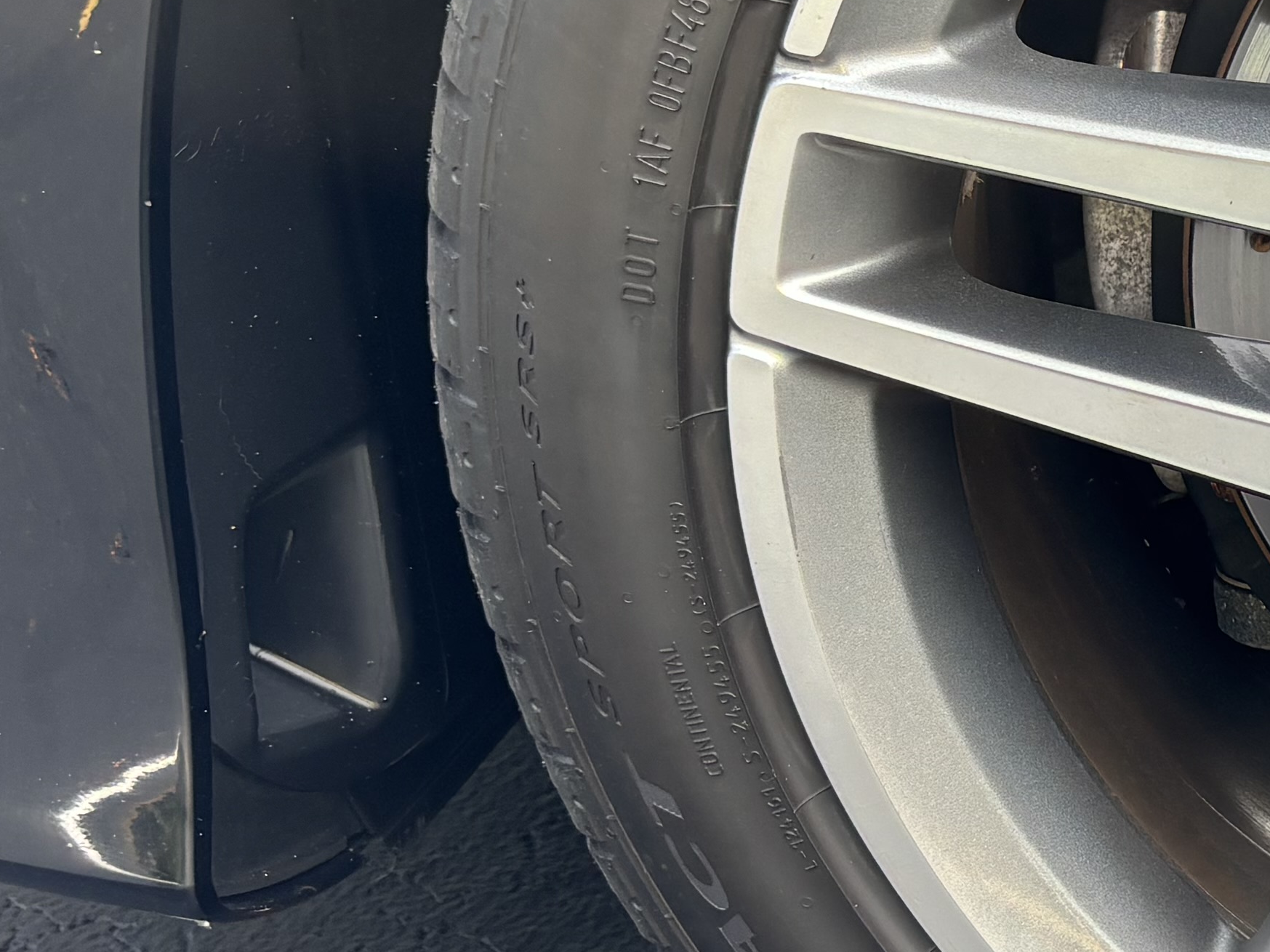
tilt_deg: -22.3
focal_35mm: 85
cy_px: 326
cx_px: 1734
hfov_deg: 20.6
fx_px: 3118
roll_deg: -0.7
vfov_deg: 17.3
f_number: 1.6
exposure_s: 1/286
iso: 50
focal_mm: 5.96
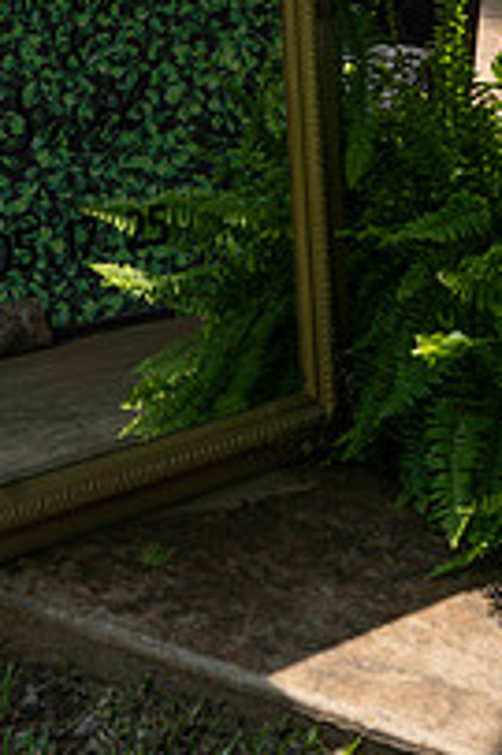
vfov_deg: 22.2
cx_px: 164
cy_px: -7
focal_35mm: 88
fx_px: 1844
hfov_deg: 15.5
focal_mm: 39.7
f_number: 6.3
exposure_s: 1/400
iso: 200
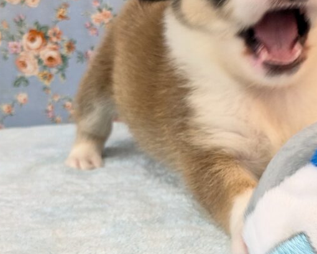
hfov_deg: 30.0
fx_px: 582
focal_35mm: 62
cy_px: 149
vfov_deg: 24.6
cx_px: 235
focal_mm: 4.38
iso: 92
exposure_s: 1/99.9
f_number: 1.73
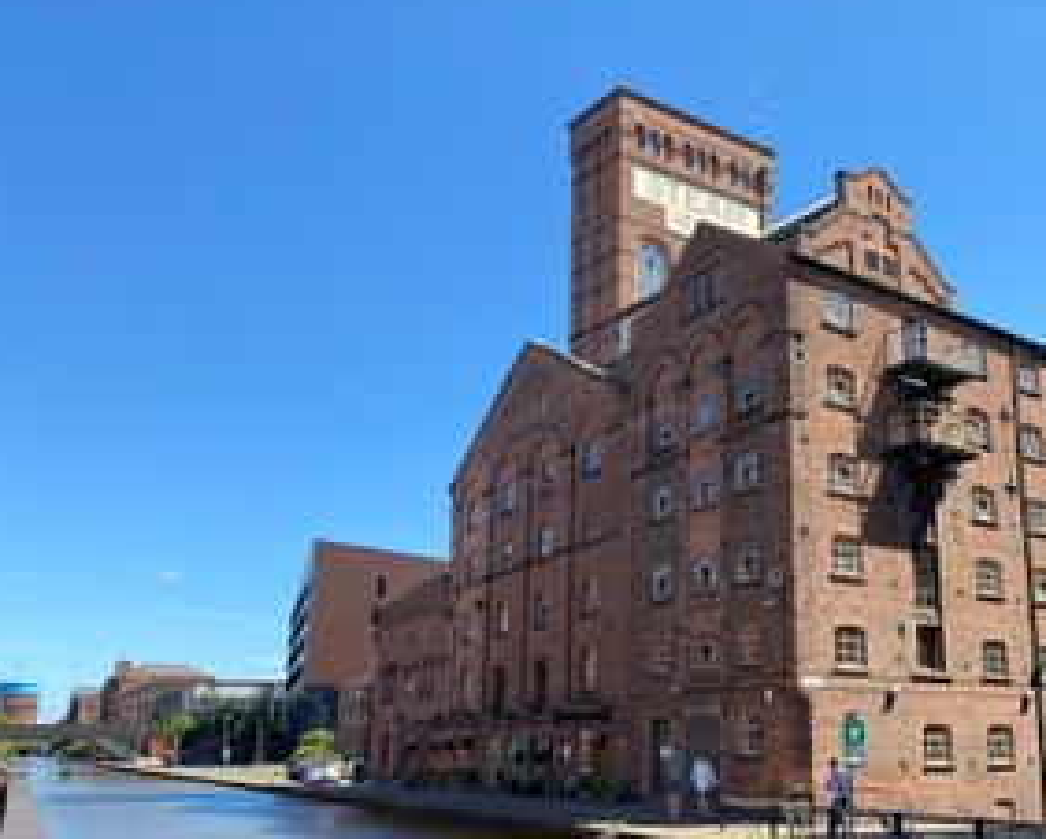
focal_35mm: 36
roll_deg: +1.0
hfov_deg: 49.1
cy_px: 475
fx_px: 1115
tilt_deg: +12.7
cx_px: 720
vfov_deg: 41.1
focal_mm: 4.25
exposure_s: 1/1543
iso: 32
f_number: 1.8
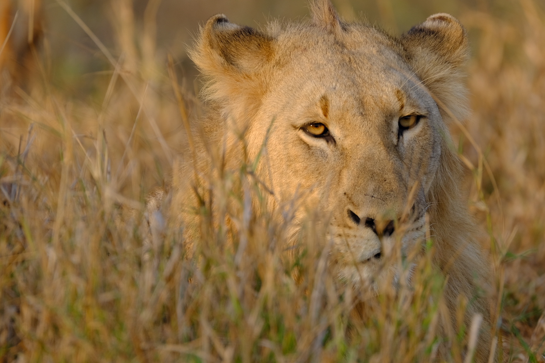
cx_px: 282
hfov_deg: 2.4
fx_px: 13002
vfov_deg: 1.6
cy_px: 128
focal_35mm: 859
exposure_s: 1/80
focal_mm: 400
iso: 160
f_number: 5.6
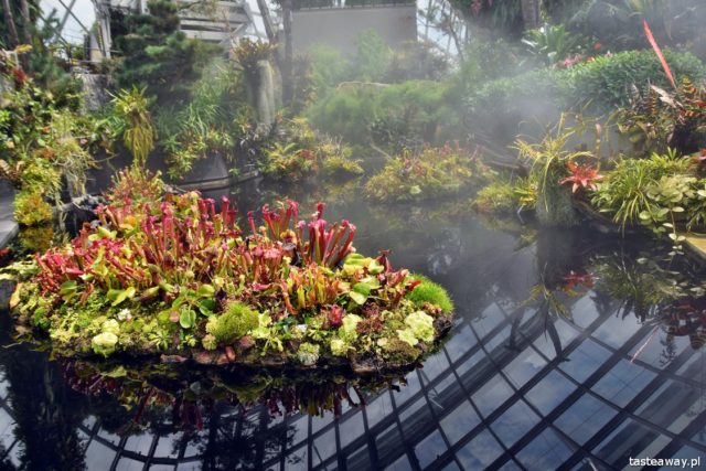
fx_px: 530
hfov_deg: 67.4
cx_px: 353
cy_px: 236
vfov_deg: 48.0
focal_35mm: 27
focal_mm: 18
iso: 100
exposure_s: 1/200
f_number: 5
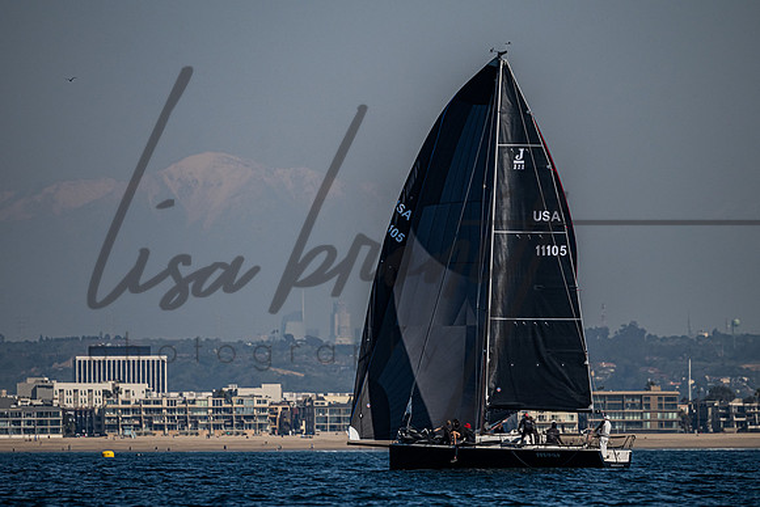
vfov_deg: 3.1
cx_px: 404
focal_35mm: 445
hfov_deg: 4.6
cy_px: 207
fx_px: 9403
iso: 400
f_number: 5.3
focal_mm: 340
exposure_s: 1/6400
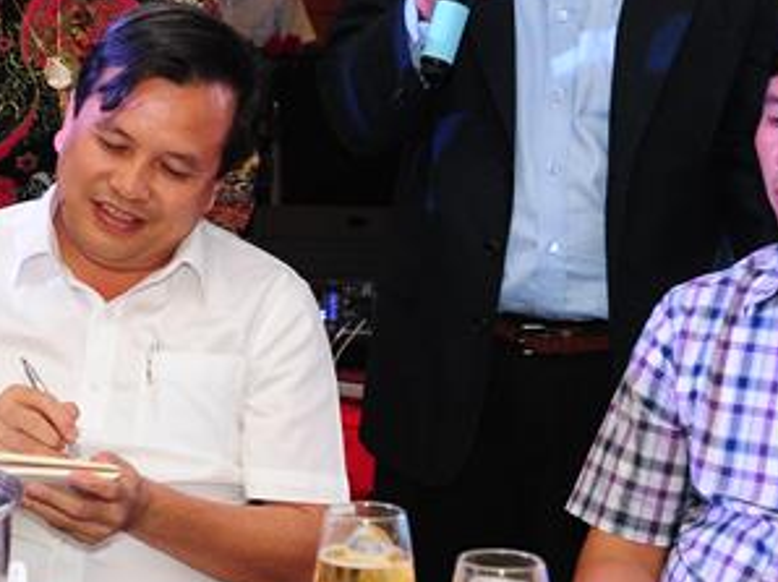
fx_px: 2897
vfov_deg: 11.5
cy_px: 177
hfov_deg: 15.1
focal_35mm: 129
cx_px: 65
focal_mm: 50
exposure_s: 1/125
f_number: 6.3
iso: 2500
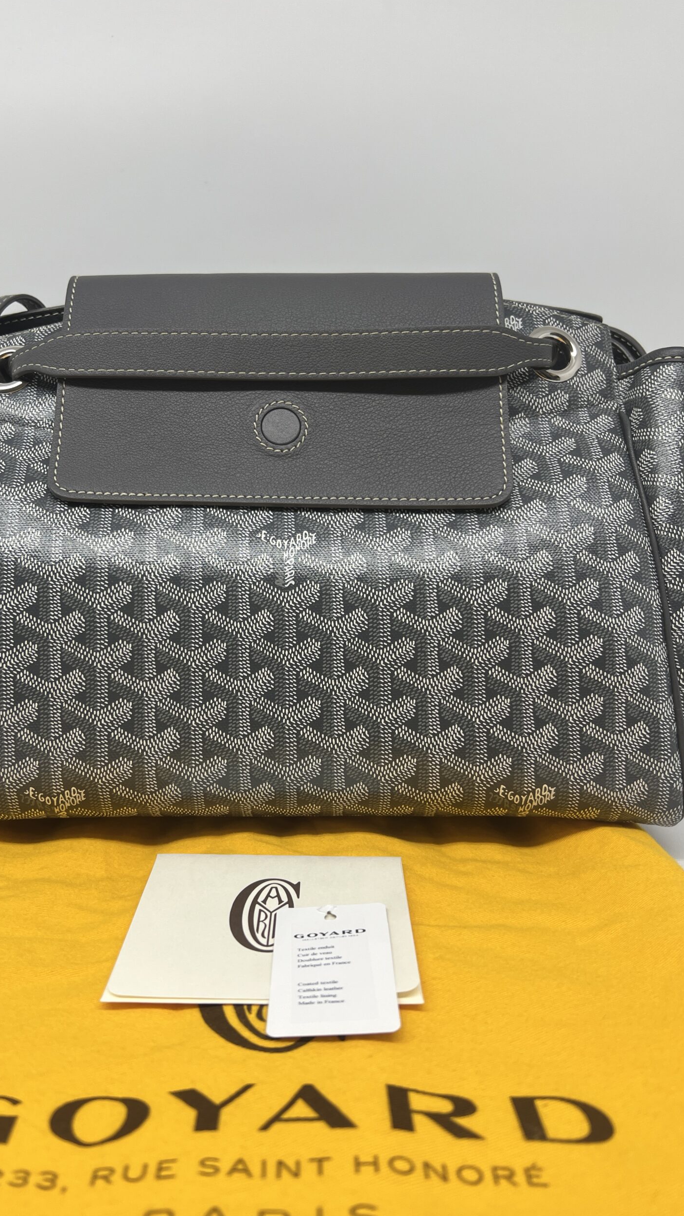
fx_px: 935
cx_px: 277
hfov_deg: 40.0
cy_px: 617
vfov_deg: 66.1
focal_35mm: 29
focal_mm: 5.7
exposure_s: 1/110
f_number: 1.5
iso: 32
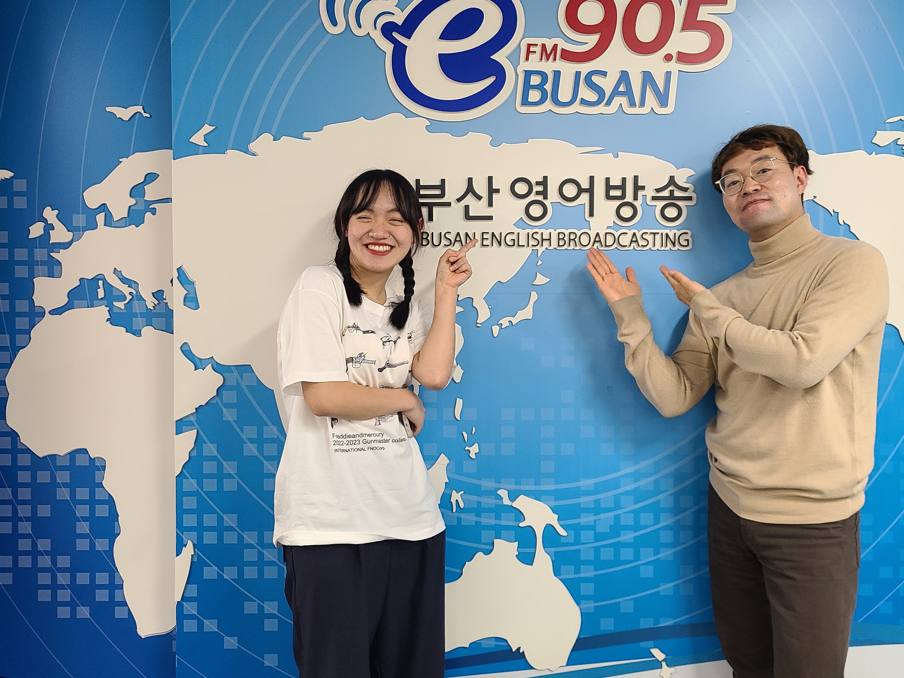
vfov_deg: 41.8
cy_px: 328
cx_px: 562
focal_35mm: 34
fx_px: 888
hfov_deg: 53.4
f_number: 1.8
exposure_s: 1/60
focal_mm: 5.4
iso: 200
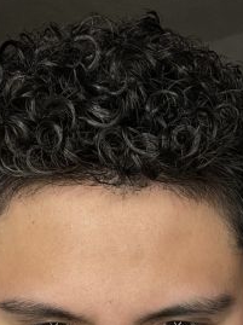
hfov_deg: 21.9
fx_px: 629
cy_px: 355
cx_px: 141
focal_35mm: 67
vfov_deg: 26.7
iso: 64
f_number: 2.2
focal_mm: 2.71
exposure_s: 1/61
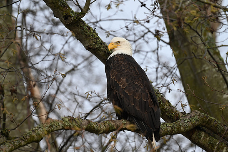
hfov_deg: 2.4
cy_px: 75
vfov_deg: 1.6
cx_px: 115
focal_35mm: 848
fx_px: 5372
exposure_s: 1/800
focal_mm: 800
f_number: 6.3
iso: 500
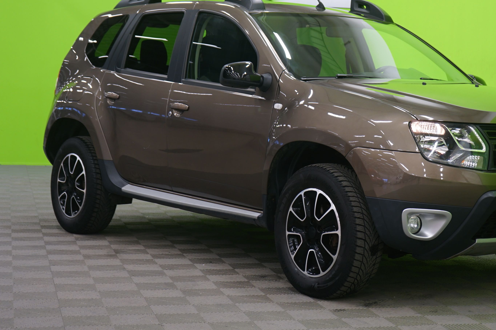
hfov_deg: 26.8
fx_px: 1033
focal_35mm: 75
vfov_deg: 18.1
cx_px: 337
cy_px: 116
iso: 400
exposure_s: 1/6
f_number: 5
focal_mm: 52
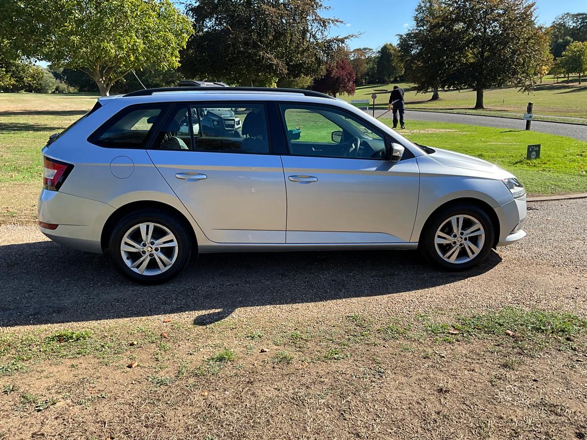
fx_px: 492
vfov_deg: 48.2
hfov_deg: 61.7
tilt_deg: -16.8
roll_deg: +1.8
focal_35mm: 29
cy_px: 220
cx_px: 294
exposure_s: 1/683
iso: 25
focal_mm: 3
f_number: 1.8
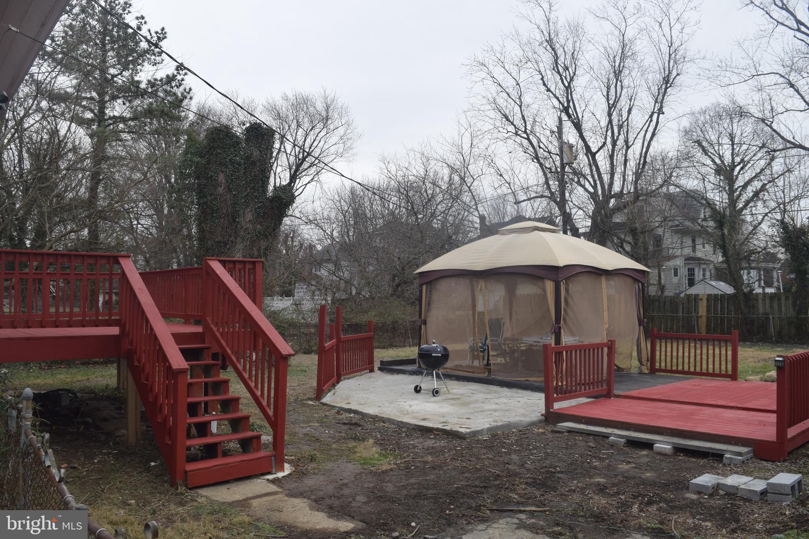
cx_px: 404
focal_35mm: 36
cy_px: 270
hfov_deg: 53.1
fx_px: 809
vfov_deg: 36.9
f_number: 8
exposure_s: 1/250
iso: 200
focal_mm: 24
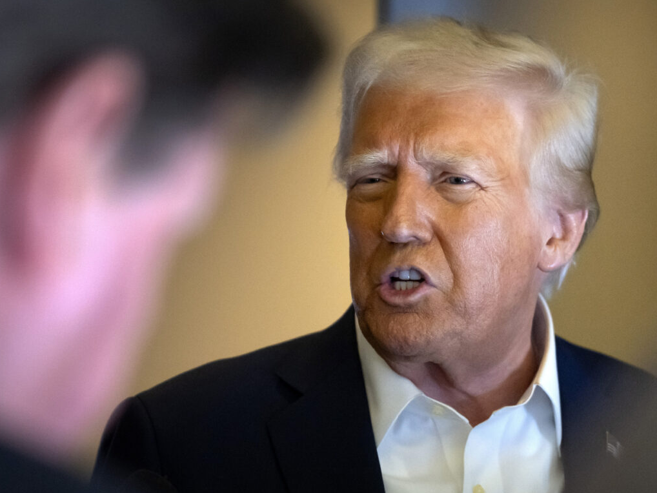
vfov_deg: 12.8
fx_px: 2202
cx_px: 369
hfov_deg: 17.0
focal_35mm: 116
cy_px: 245
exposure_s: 1/400
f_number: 2.8
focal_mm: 70
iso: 8000
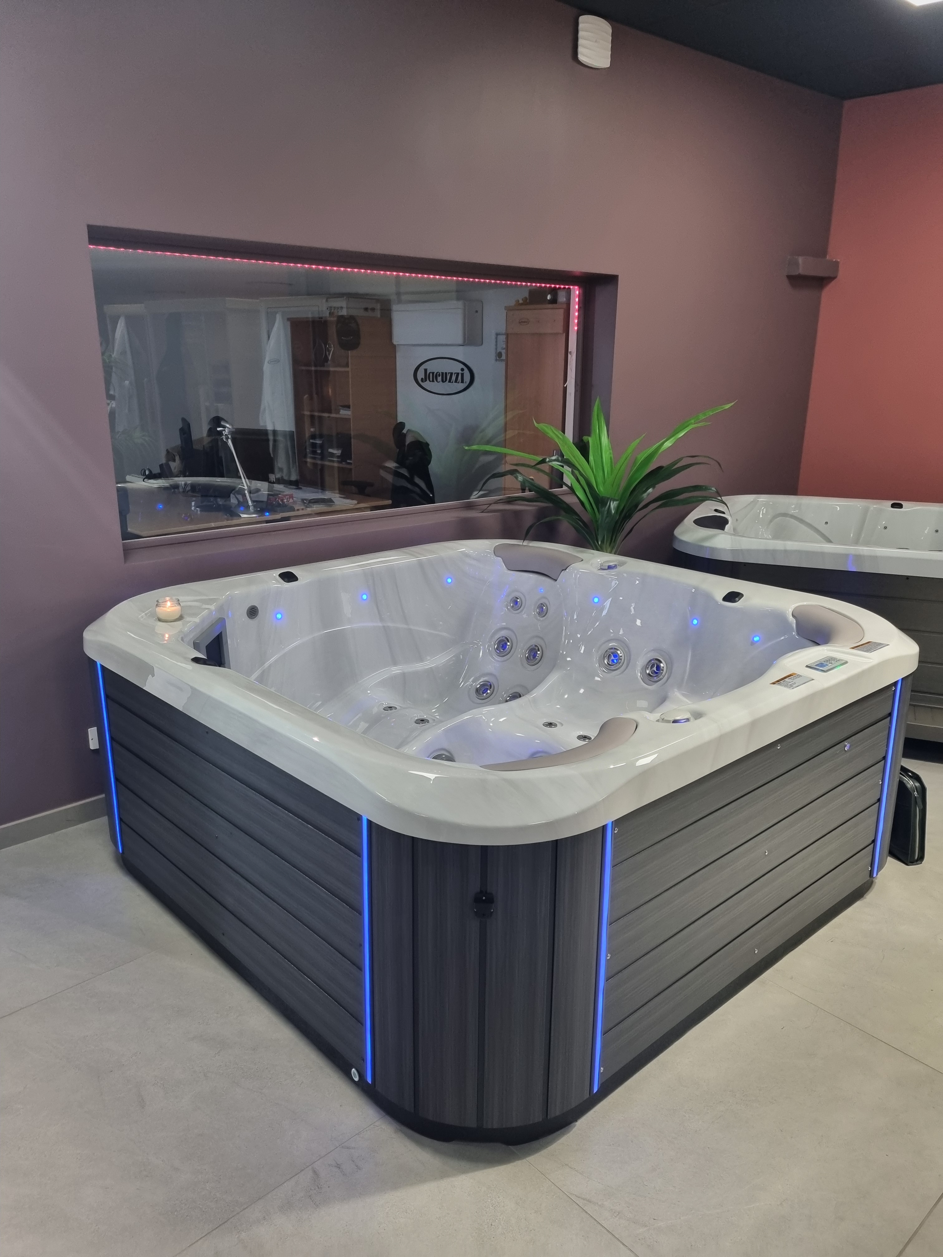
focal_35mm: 26
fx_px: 944
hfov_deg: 53.1
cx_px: 472
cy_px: 628
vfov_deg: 67.3
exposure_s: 1/100
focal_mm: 5.4
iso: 160
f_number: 1.8
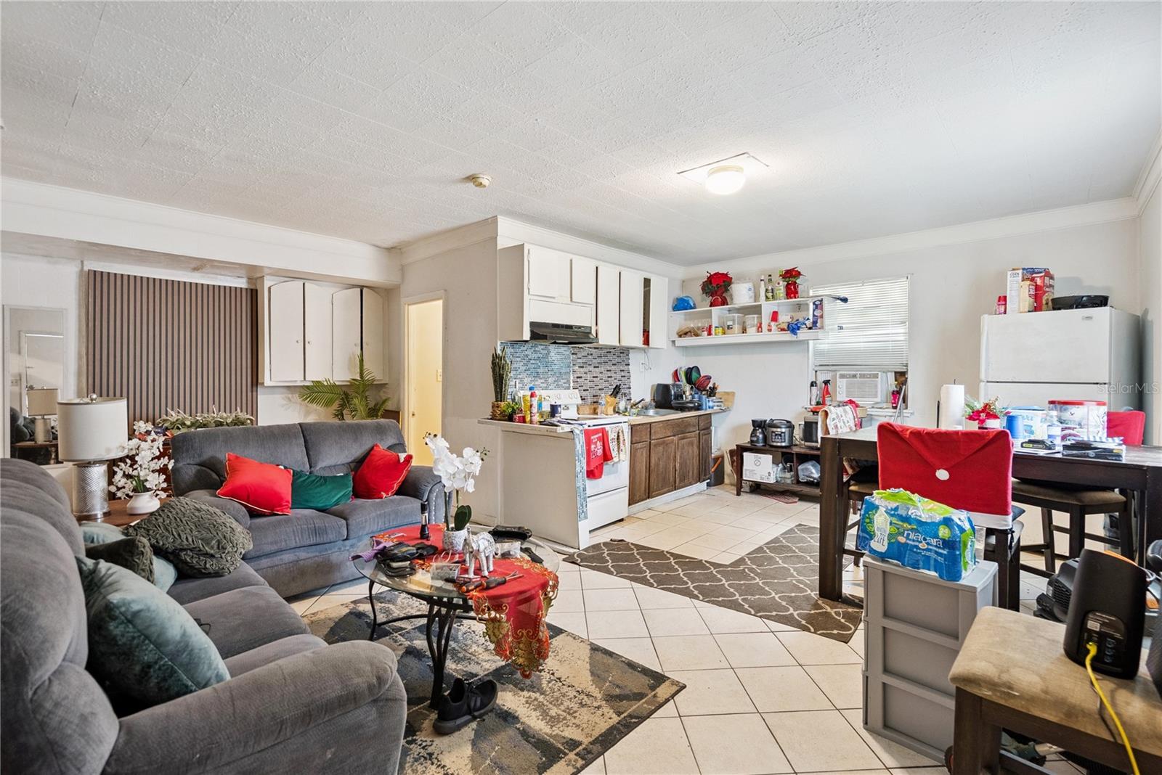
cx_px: 581
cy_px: 388
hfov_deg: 96.7
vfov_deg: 73.8
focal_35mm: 16
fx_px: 517
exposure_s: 1/50
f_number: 5
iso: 2500
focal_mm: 16
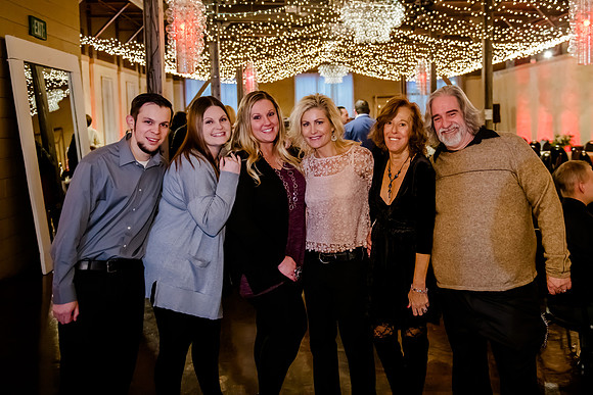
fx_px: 604
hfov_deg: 52.0
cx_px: 351
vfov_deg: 36.2
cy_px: 161
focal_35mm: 37
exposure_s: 1/125
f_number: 2.8
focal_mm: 31
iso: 3200
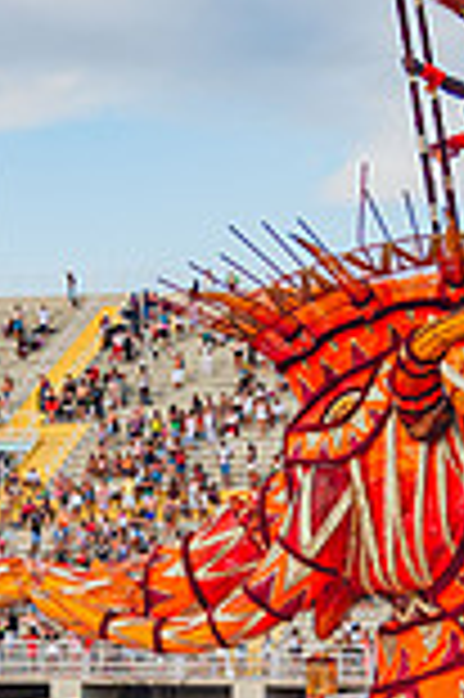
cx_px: 405
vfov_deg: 21.8
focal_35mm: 93
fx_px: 1802
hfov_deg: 14.5
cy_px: 504
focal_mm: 32
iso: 200
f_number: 4
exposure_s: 1/3200
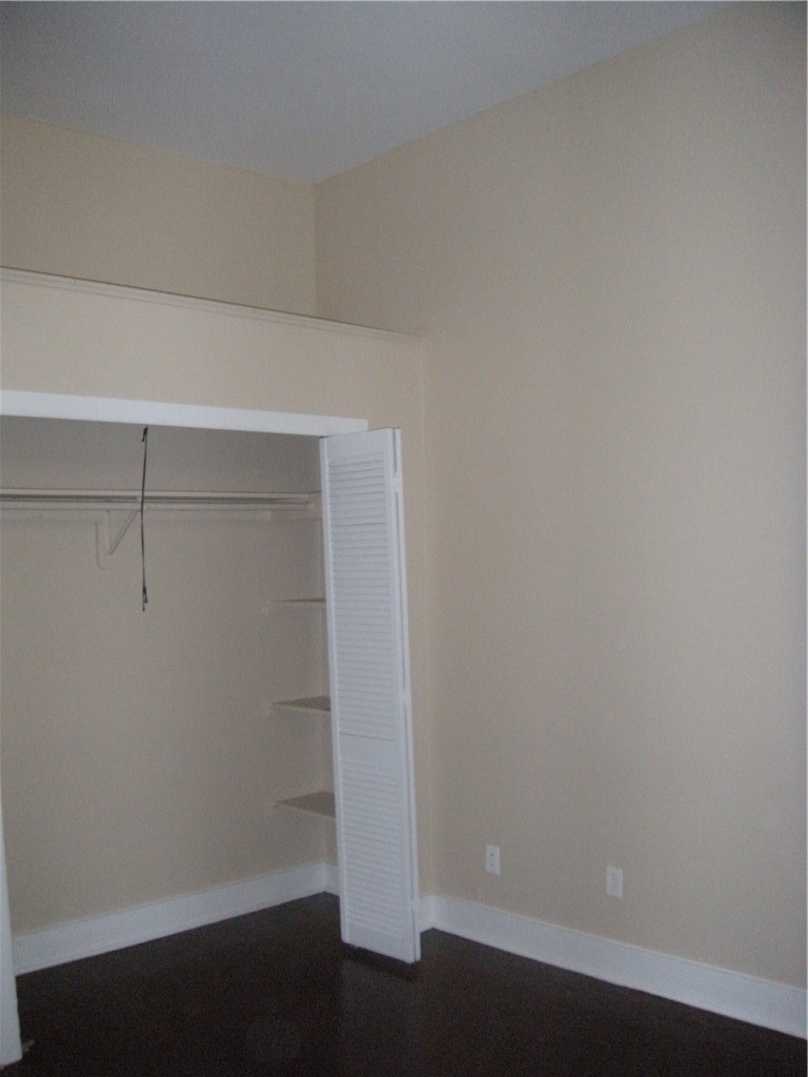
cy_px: 538
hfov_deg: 40.7
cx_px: 404
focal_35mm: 35
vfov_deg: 52.6
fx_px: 1089
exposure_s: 1/60
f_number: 3.8
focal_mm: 5.9
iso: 400
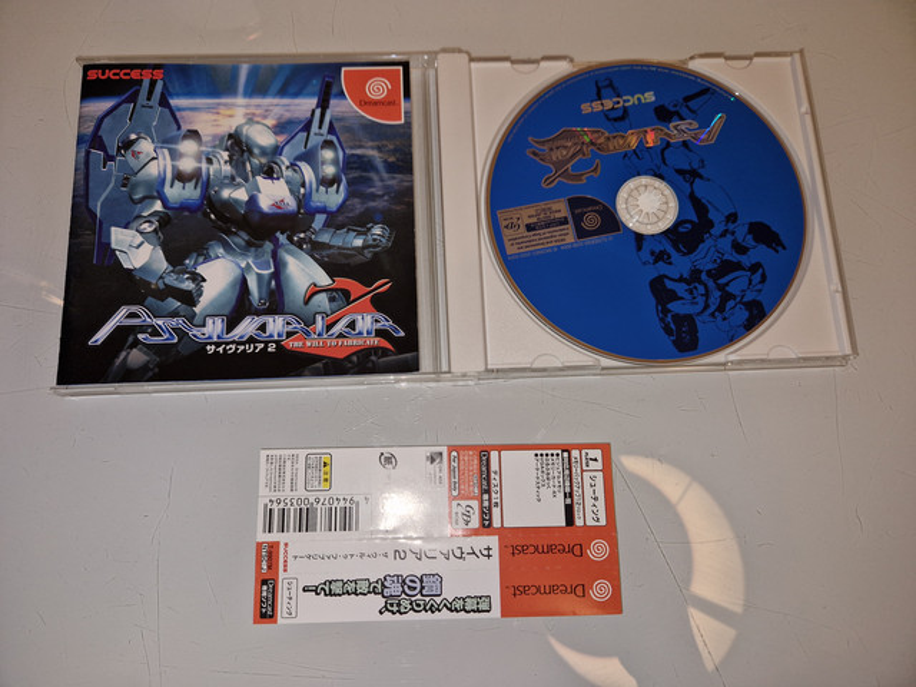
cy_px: 344
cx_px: 458
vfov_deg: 58.9
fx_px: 609
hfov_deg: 73.9
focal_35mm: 23
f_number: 1.8
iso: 106
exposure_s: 1/50
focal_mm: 5.4
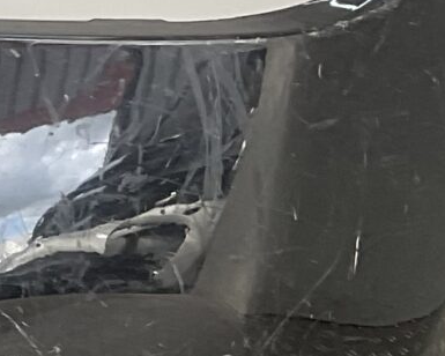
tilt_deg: -9.6
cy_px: 3
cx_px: -783
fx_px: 2476
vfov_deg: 8.2
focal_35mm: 188
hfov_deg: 8.8
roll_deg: -2.3
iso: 16
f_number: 1.8
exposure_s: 1/165
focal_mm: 3
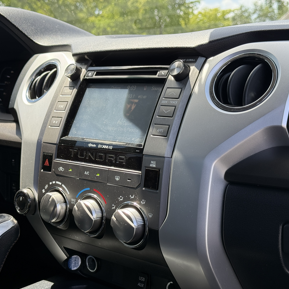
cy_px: 145
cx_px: 123
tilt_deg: -7.1
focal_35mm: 57
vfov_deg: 30.0
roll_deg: -1.1
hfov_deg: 30.0
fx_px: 538
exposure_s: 1/578
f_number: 1.78
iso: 80
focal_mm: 6.76
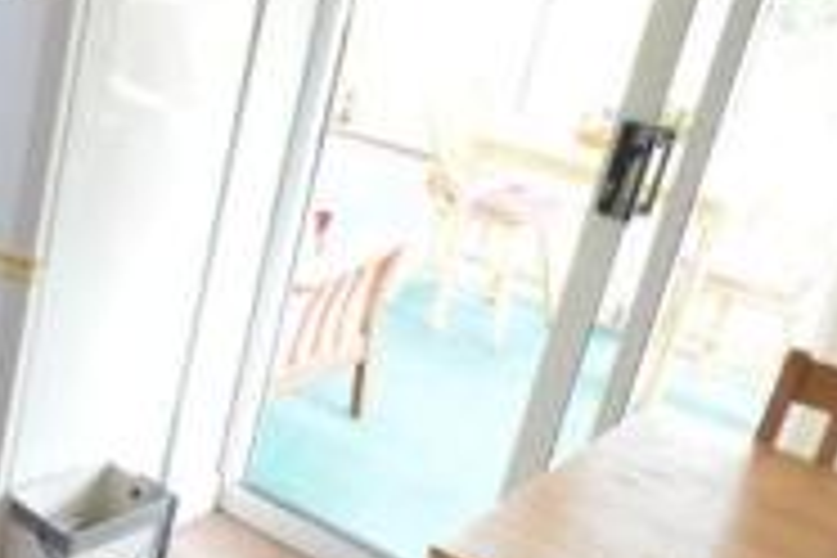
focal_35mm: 53
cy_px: 232
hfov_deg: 32.3
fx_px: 1232
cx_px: -117
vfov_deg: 25.5
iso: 400
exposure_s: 1/8
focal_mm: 10
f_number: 8
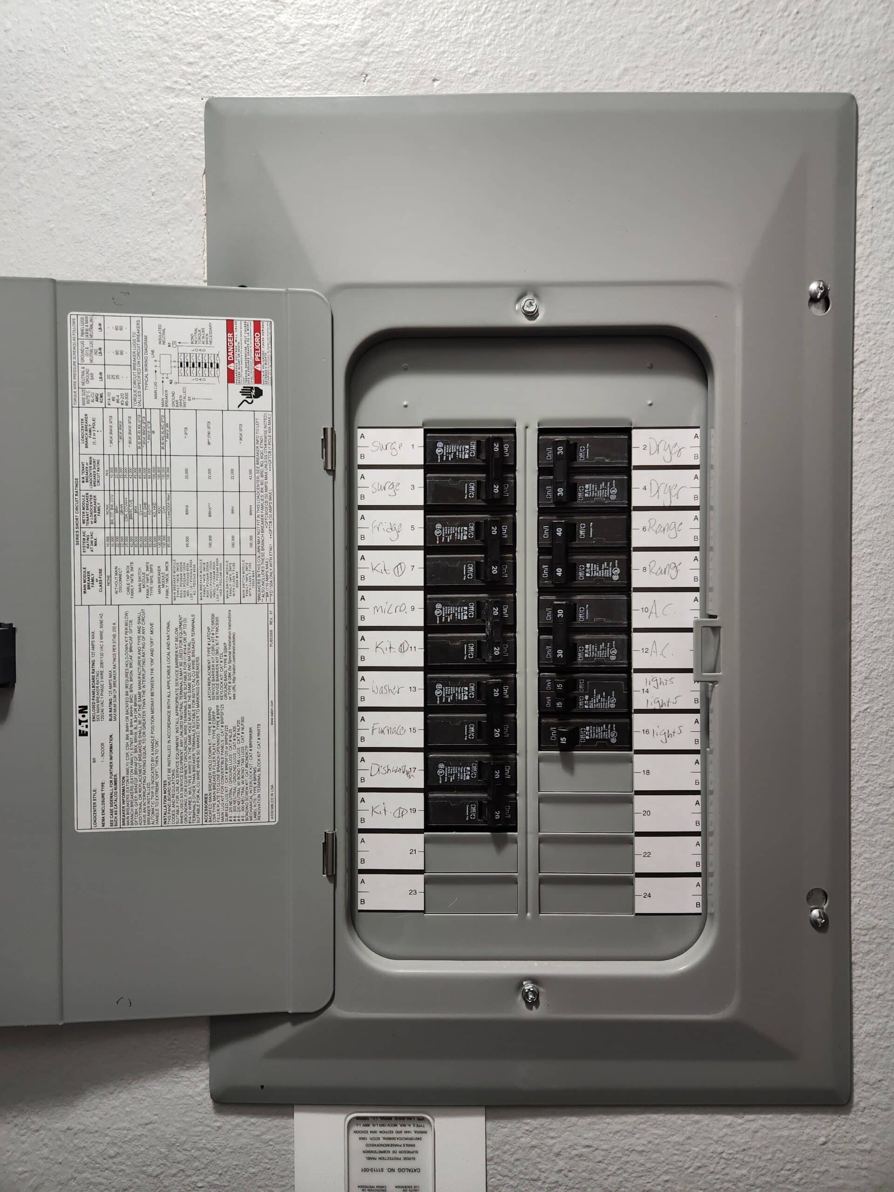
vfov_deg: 73.9
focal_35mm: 23
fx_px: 792
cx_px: 447
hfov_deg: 58.9
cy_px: 596
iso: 160
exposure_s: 1/120
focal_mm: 5.4
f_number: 1.8
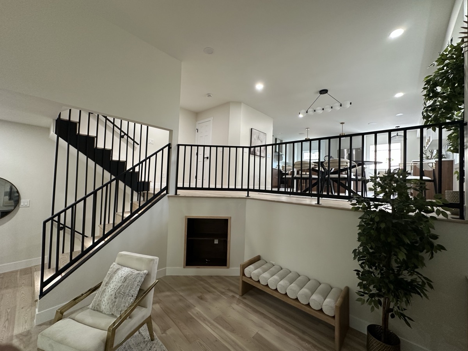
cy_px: 176
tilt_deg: +2.4
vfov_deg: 85.7
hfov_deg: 102.1
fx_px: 189
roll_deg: -2.2
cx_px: 234
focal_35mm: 14
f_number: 2.2
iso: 200
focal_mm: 2.22
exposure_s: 1/60
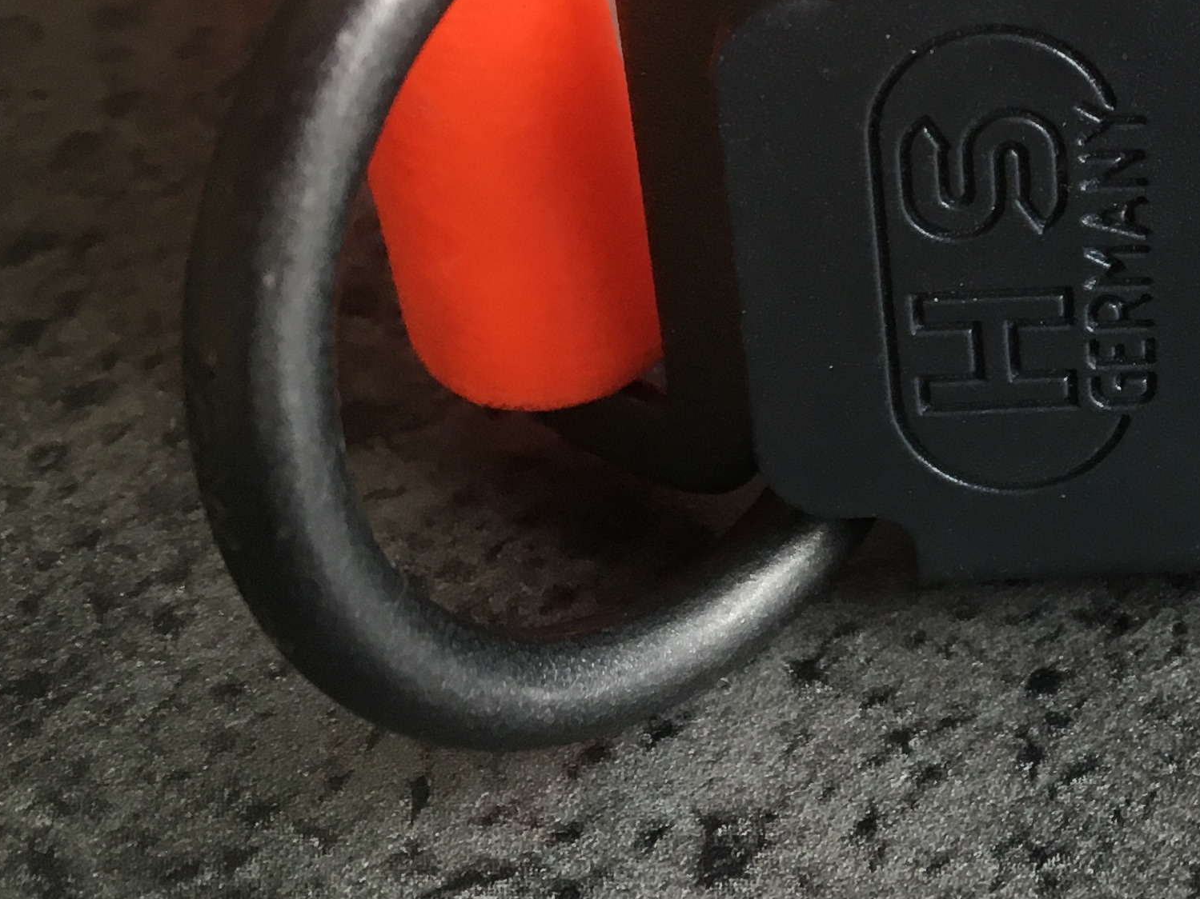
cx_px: 1519
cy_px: 118
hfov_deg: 22.6
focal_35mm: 78
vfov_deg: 18.6
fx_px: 2704
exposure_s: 1/33
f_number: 2.2
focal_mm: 4.15
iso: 40
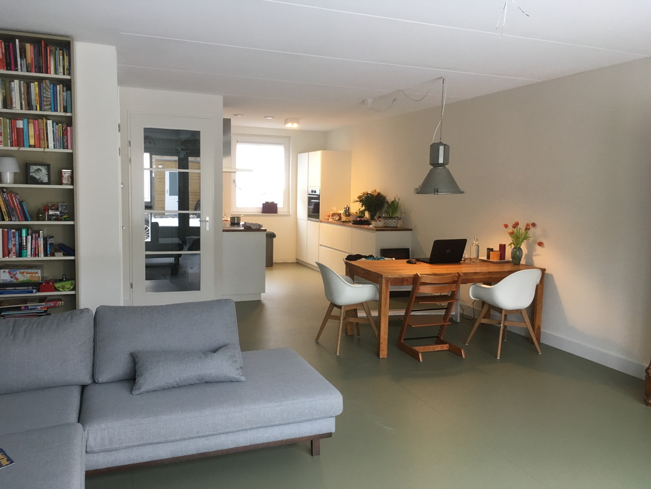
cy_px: 244
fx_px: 545
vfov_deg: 48.2
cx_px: 326
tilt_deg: -5.7
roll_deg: -1.0
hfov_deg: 61.7
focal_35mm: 29
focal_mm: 4.15
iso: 125
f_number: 2.2
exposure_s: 1/33
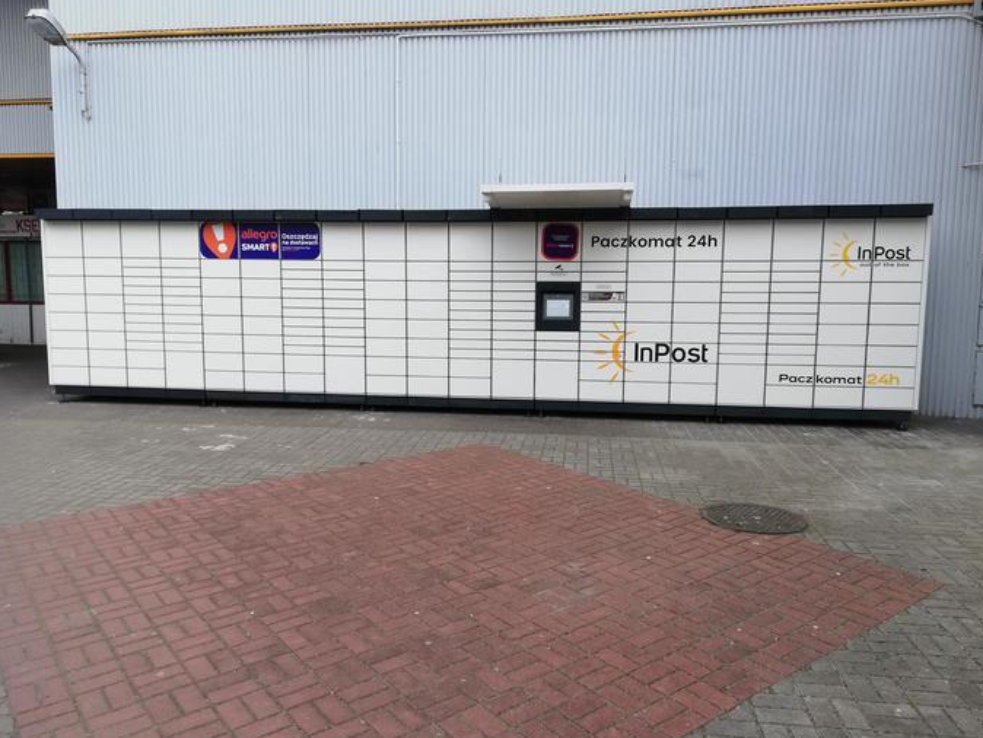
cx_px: 486
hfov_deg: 65.3
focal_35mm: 27
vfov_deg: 51.4
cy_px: 367
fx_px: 767
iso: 50
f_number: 2.2
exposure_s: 1/321
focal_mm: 3.81
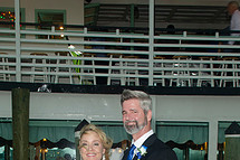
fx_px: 460
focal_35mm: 69
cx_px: 122
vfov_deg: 18.0
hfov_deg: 29.3
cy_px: 224
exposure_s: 1/30
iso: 400
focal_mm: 22
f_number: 5
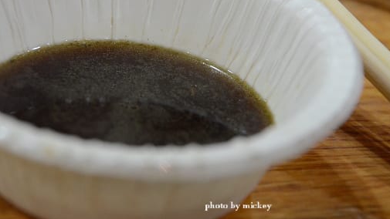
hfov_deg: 11.3
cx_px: 178
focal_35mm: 191
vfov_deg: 6.4
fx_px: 1975
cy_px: 79
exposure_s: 1/60
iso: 3200
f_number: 5.6
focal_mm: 110
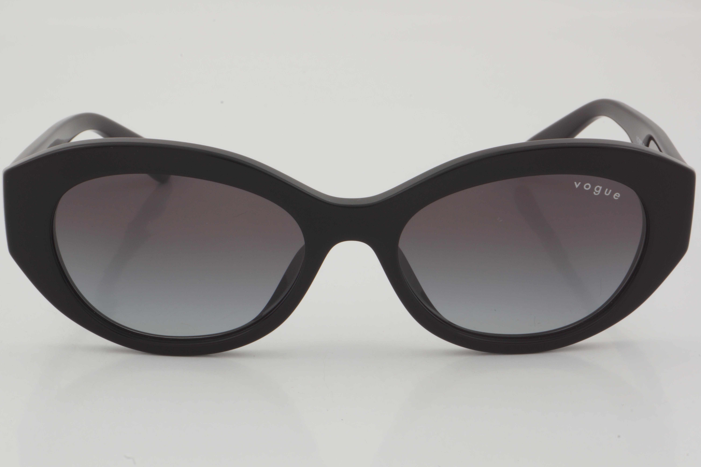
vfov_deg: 16.6
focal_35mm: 82
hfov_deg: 24.6
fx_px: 1606
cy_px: 234
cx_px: 350
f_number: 32
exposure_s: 1/3
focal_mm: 55
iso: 100
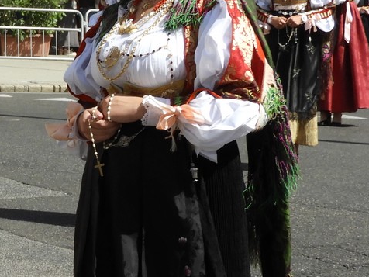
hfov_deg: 10.2
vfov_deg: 7.9
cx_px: -134
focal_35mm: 189
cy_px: 169
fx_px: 2015
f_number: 4
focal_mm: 9
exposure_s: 1/800
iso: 100
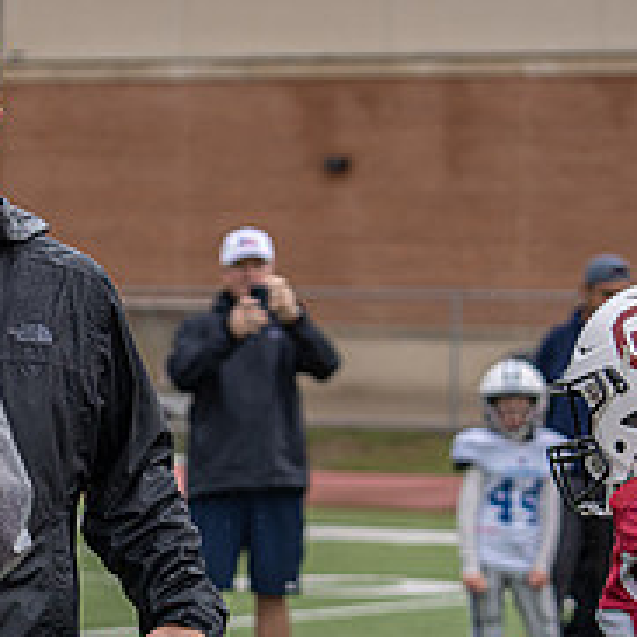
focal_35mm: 189
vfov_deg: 9.2
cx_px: -59
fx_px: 3935
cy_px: 437
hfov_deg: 9.2
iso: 250
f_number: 3.5
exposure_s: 1/1250
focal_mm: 70
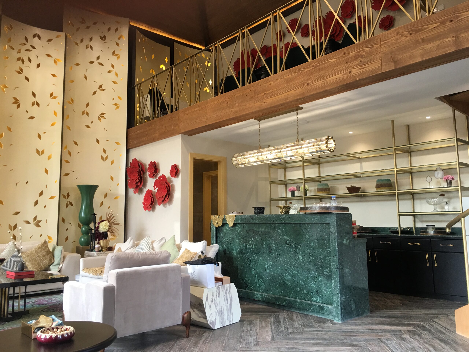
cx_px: 234
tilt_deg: +7.2
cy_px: 176
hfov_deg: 61.7
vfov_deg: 48.2
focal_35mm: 29
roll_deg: +0.8
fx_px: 393
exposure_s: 1/30
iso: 32
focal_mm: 4.15
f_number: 2.2
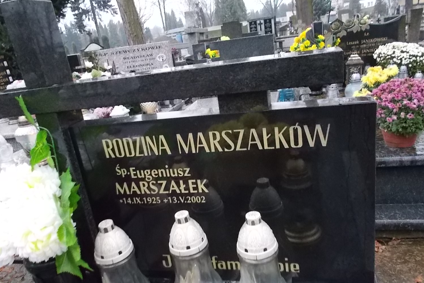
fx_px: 342
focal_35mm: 29
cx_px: 222
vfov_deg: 44.9
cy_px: 153
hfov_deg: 63.6
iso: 400
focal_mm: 4.6
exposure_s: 1/100
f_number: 3.2
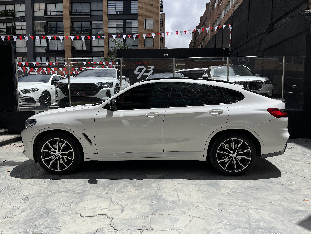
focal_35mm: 26
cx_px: 156
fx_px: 234
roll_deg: +0.3
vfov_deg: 53.1
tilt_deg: -4.3
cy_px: 117
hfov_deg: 67.3
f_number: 1.6
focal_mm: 5.1
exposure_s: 1/6897
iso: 50
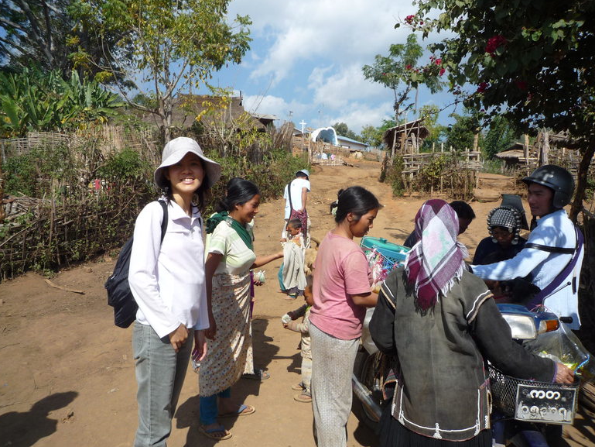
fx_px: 447
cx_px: 299
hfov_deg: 67.3
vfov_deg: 53.1
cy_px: 228
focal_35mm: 26
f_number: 4.5
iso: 100
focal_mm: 4.4
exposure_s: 1/800
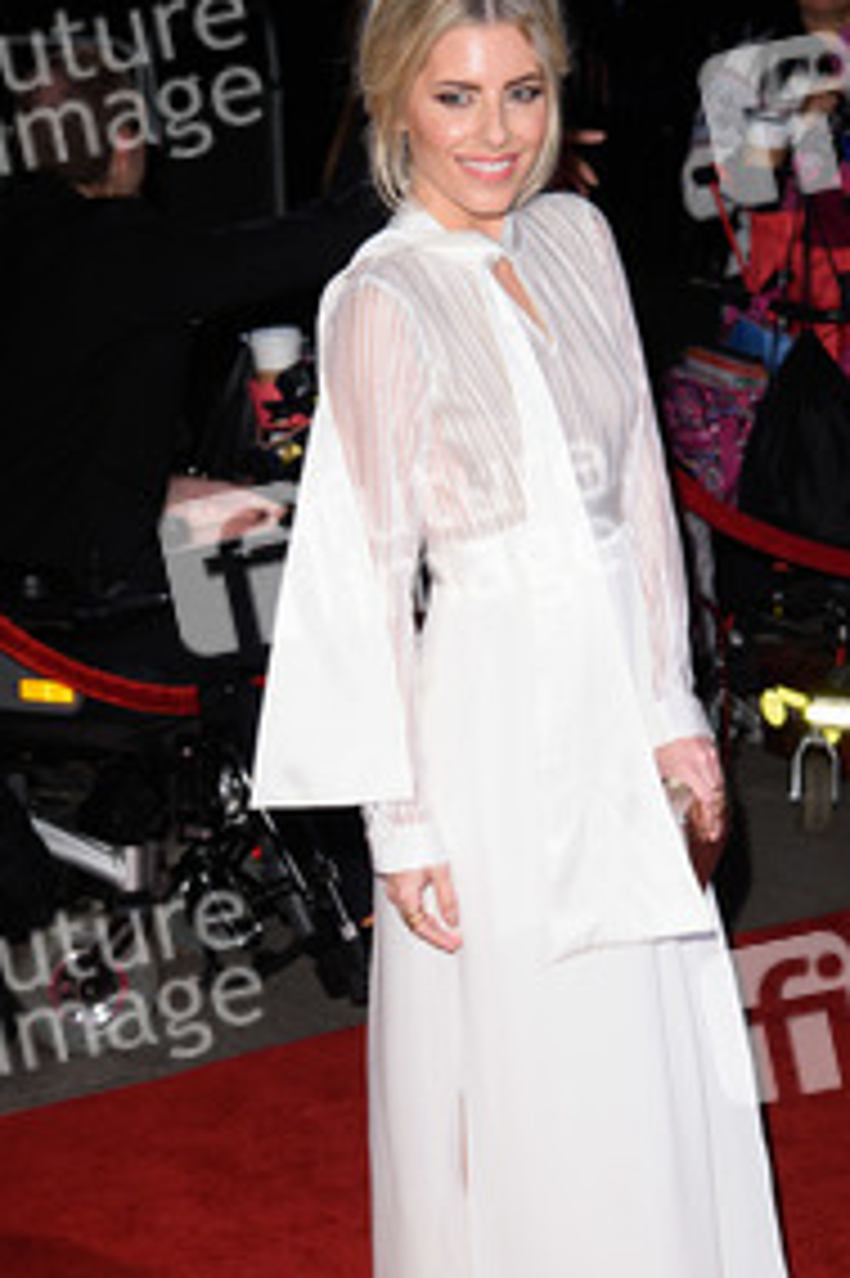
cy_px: 774
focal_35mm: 93
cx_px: 524
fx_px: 3298
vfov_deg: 21.9
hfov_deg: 14.7
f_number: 5.6
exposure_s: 1/250
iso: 800
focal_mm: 66
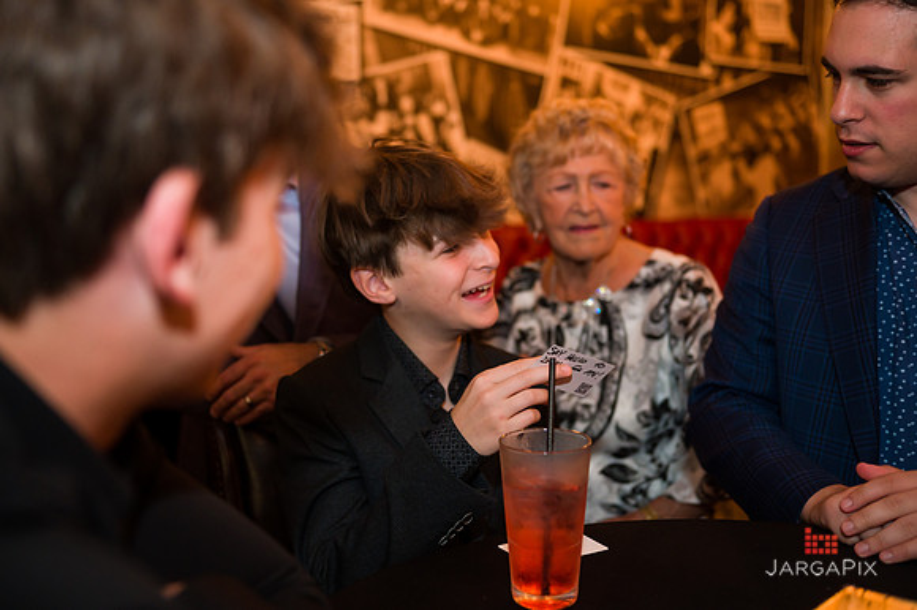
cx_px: 459
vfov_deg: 33.4
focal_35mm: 40
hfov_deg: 48.5
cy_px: 305
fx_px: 1019
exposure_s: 1/200
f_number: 3.2
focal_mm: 40
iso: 1250
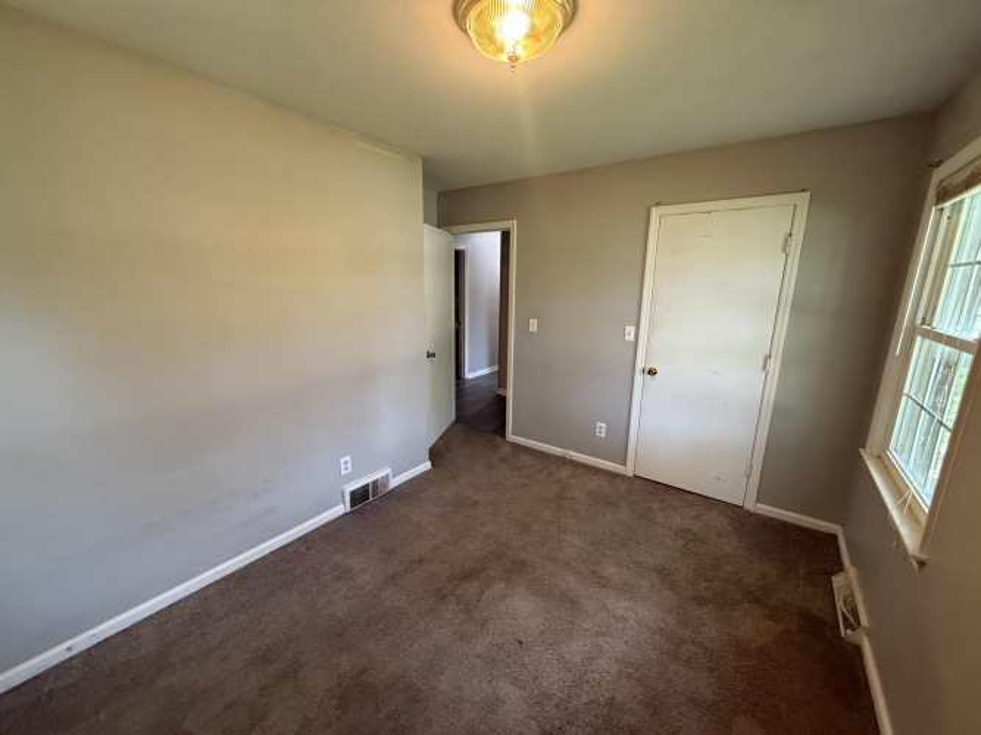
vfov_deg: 85.7
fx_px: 397
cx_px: 490
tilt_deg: -8.8
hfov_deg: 102.1
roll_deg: -1.0
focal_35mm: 14
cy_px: 368
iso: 320
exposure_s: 1/60
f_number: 2.2
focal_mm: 2.22
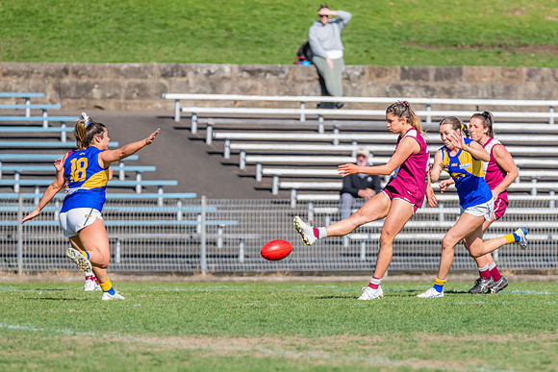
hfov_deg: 3.4
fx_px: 9458
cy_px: 204
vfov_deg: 2.3
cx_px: 375
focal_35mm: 610
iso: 800
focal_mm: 450
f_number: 9
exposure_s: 1/1600
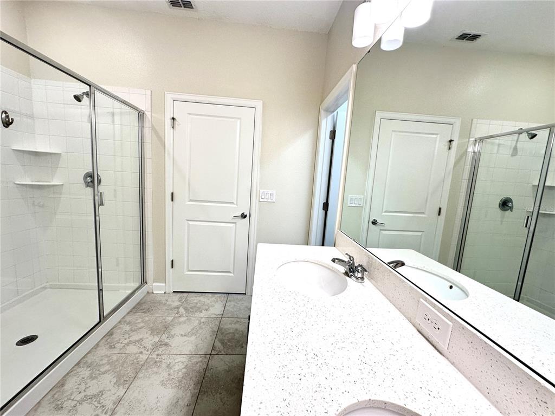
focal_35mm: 14
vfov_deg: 85.7
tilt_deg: -7.2
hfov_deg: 102.1
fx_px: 224
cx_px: 278
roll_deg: -3.8
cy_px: 208
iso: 80
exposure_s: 1/120
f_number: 2.2
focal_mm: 2.22
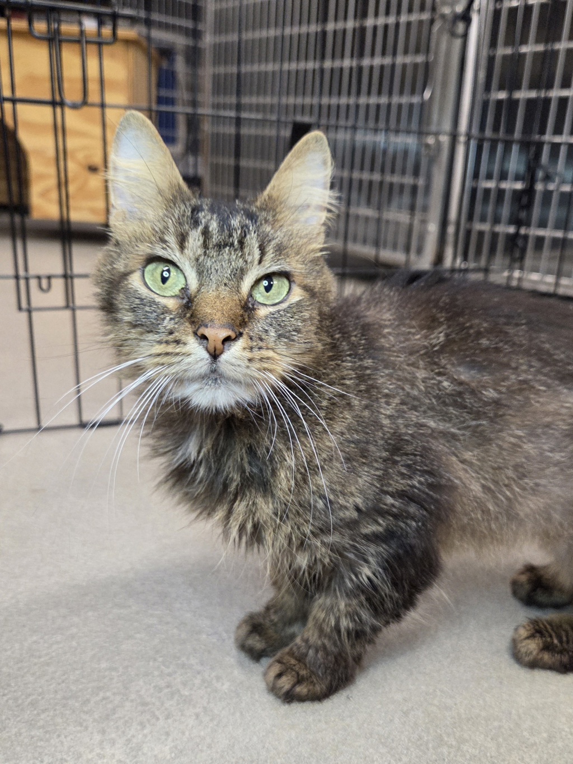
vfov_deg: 73.9
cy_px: 382
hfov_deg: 58.9
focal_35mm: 23
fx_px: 508
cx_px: 286
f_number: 1.8
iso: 640
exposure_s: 1/120
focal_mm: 5.4
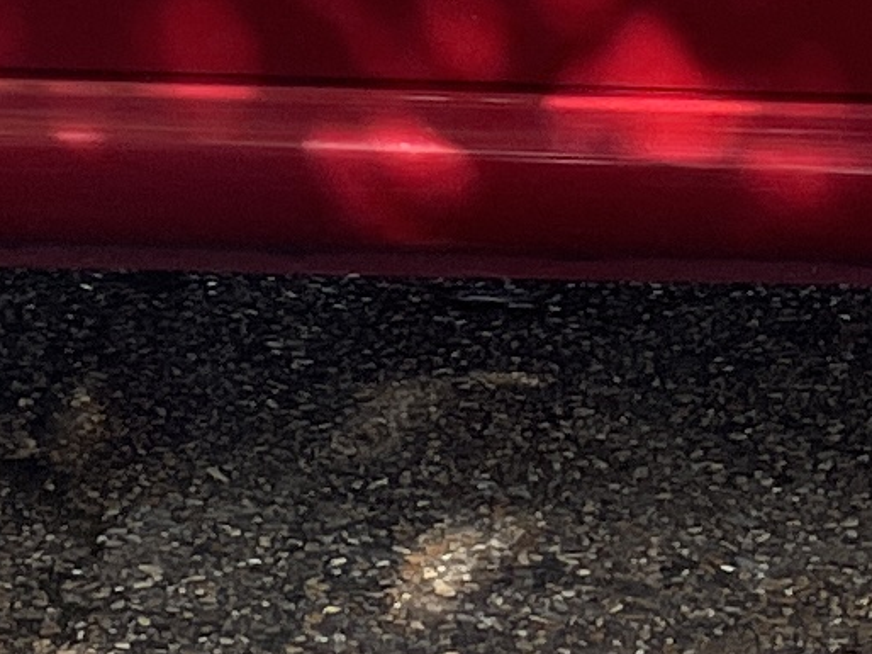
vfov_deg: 6.9
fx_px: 5136
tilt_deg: -4.0
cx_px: 266
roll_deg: +0.5
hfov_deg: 9.7
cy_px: -812
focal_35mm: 204
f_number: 1.6
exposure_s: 1/836
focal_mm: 4.2
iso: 32
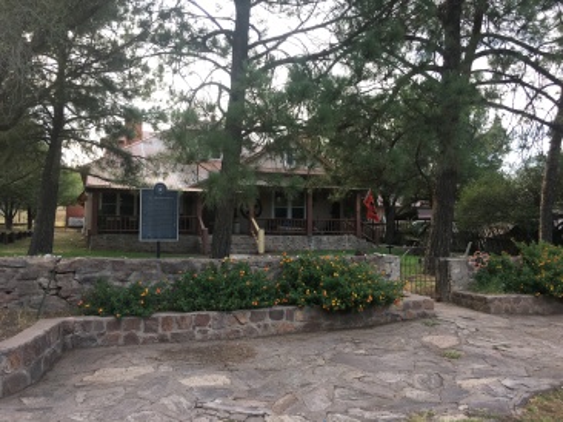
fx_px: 471
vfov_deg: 48.2
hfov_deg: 61.7
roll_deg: -0.5
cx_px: 282
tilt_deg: +3.3
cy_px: 211
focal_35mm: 29
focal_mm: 4.15
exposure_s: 1/120
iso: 32
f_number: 2.2
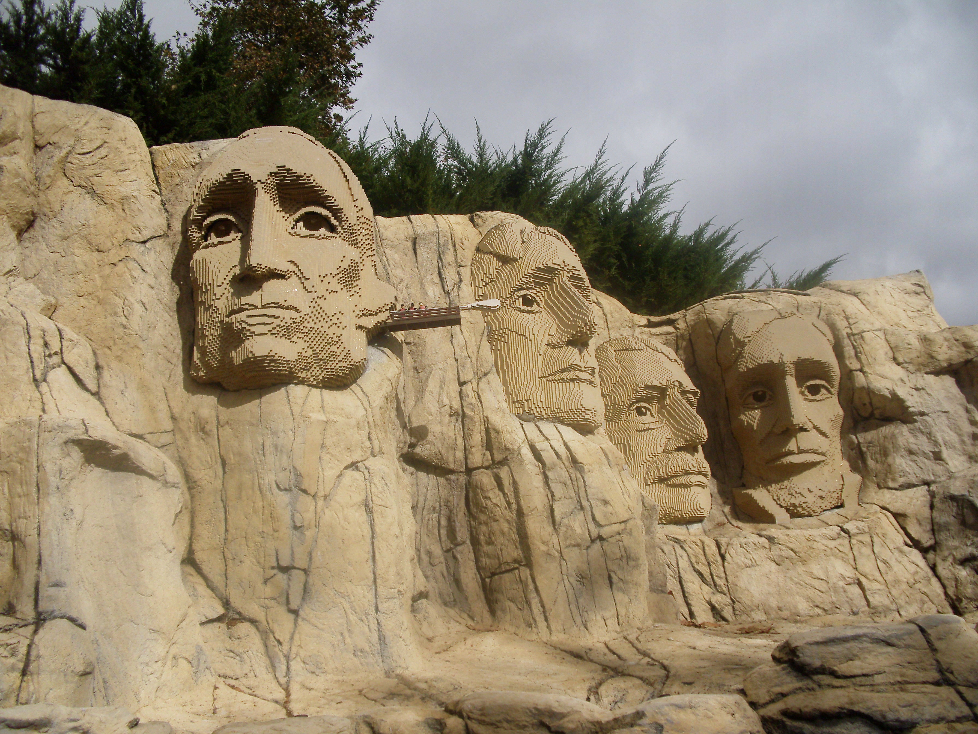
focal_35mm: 38
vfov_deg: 37.7
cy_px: 367
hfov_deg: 49.0
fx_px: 1074
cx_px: 489
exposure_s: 1/677
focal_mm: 6.3
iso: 125
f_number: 7.8
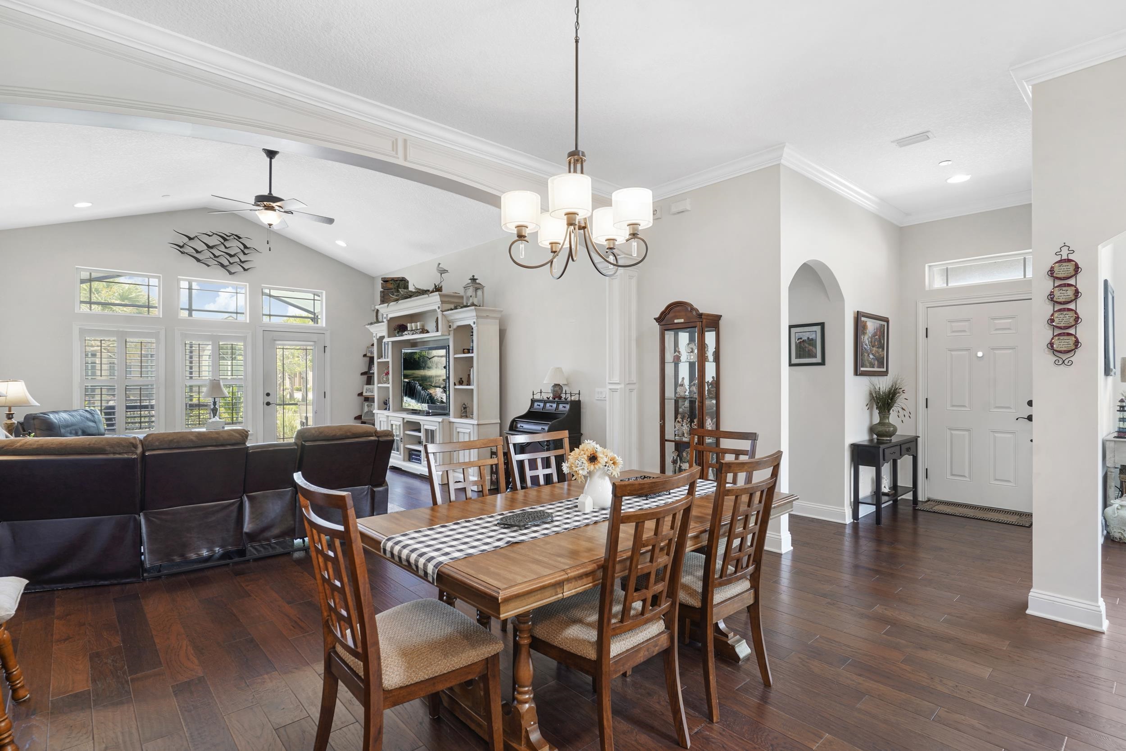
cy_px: 376
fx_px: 532
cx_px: 563
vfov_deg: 70.5
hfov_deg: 93.3
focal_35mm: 17
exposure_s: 1.6
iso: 100
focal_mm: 17
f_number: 8
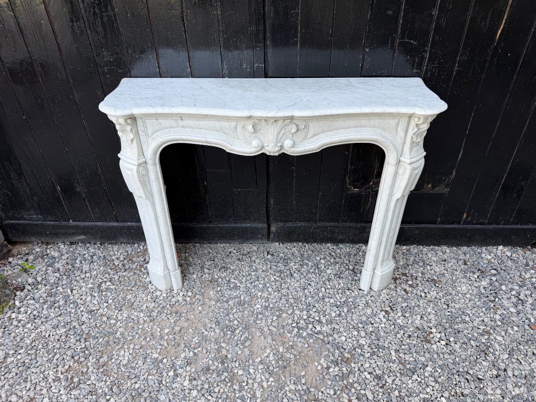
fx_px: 372
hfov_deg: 71.6
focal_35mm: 24
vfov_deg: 56.8
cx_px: 268
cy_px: 201
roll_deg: +0.8
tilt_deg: -36.9
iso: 80
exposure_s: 1/305
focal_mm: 6.76
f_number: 1.78
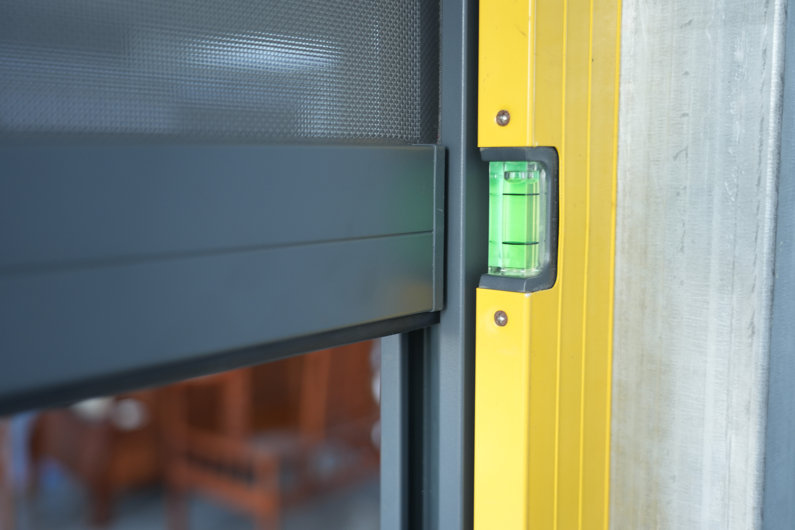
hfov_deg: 48.5
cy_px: 265
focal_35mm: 40
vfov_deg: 33.4
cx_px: 398
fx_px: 883
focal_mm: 40
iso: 500
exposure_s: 1/60
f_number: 4
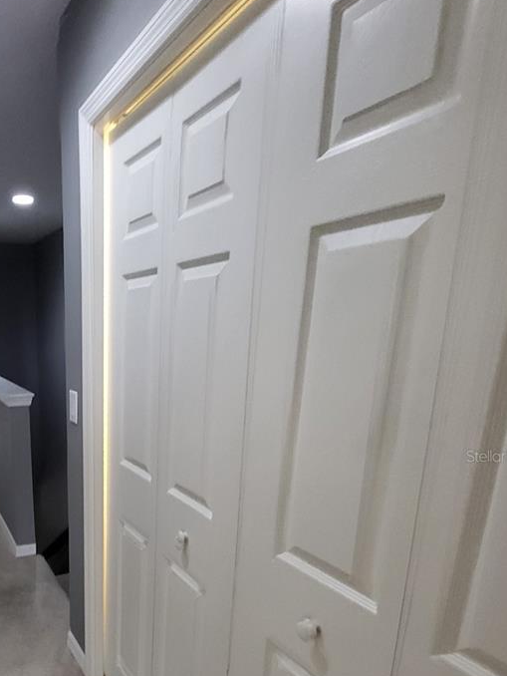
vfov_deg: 71.5
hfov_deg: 54.2
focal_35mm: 23
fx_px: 449
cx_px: 89
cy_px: 456
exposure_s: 1/60
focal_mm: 1.74
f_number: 2.2
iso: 320
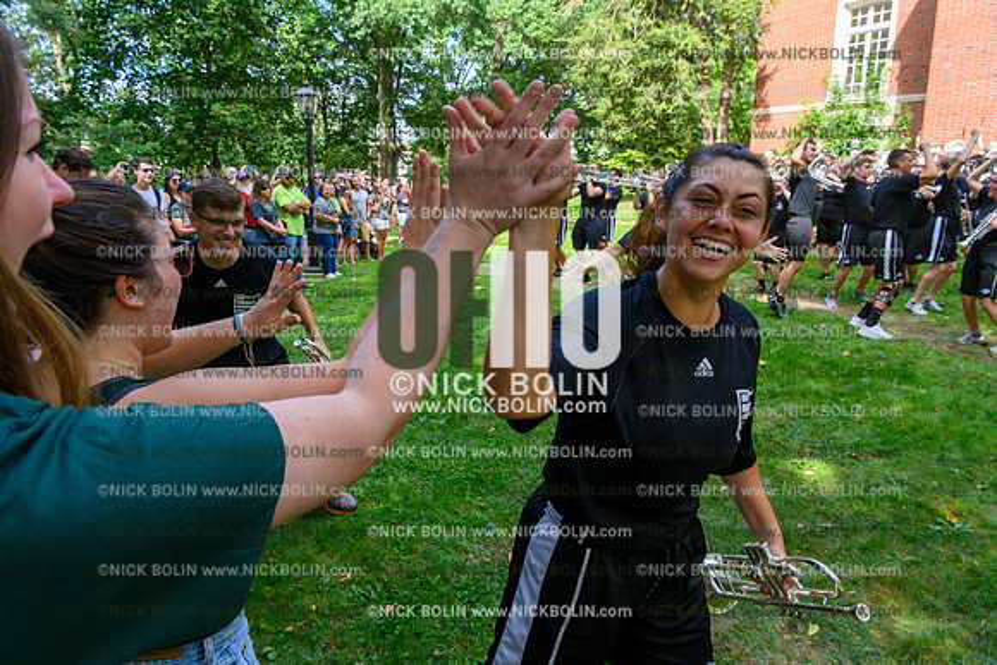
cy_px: 332
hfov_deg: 73.7
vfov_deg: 53.2
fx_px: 665
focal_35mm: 24
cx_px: 498
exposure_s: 1/500
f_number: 11
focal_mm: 24
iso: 2500
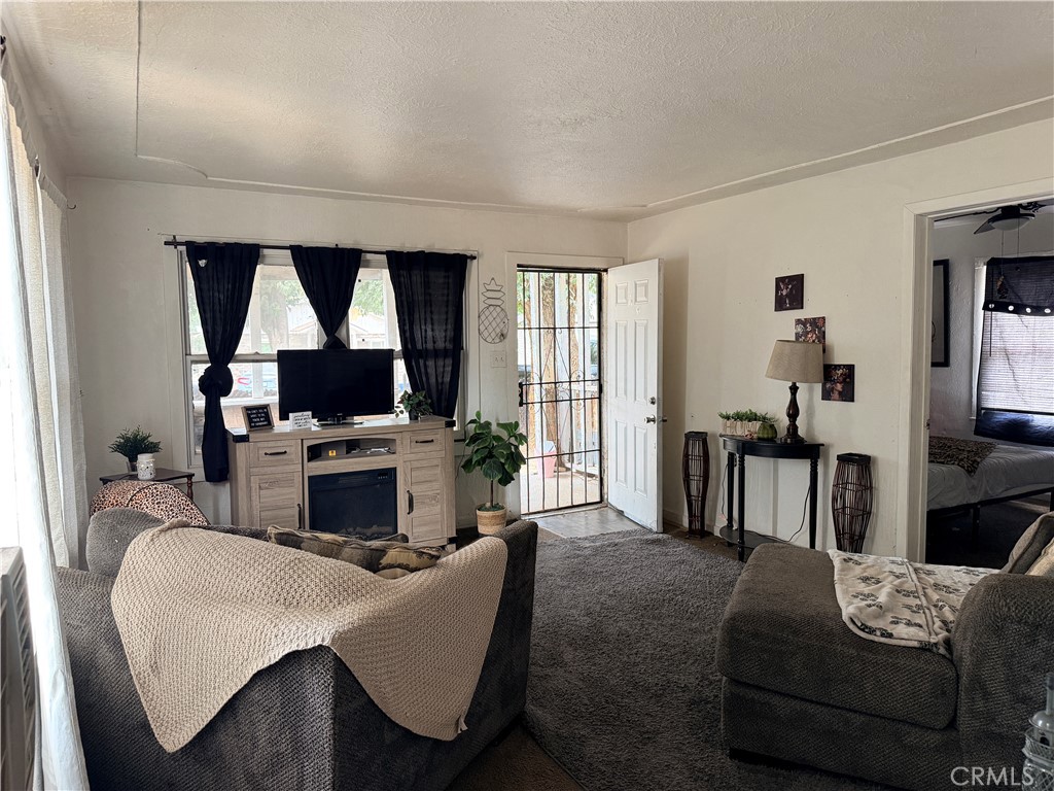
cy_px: 396
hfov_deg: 71.6
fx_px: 731
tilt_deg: -4.0
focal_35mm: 24
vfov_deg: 56.8
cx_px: 527
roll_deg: +1.0
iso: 320
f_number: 1.78
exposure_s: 1/60
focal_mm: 6.76
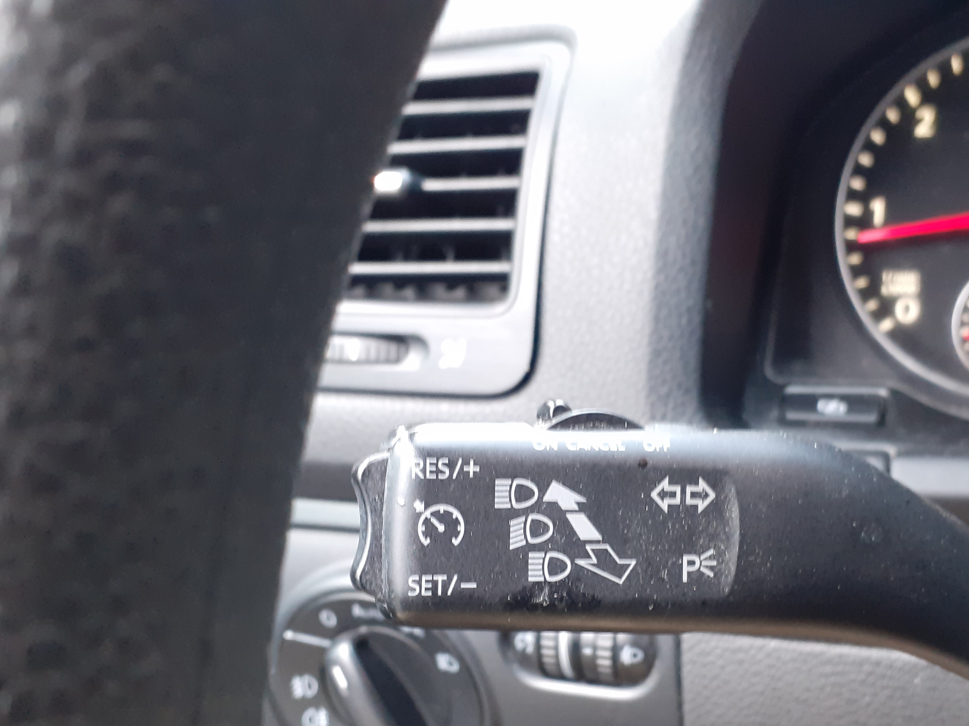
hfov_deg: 49.7
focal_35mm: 37
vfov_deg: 38.2
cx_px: 598
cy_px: 491
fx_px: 1036
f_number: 1.9
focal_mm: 3.6
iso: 200
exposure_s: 1/25
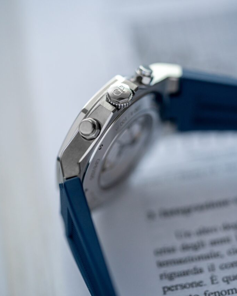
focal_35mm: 102
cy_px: 134
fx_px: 895
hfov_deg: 15.1
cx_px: 118
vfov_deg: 18.8
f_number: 3.2
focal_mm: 90
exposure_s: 1/160
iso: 1600
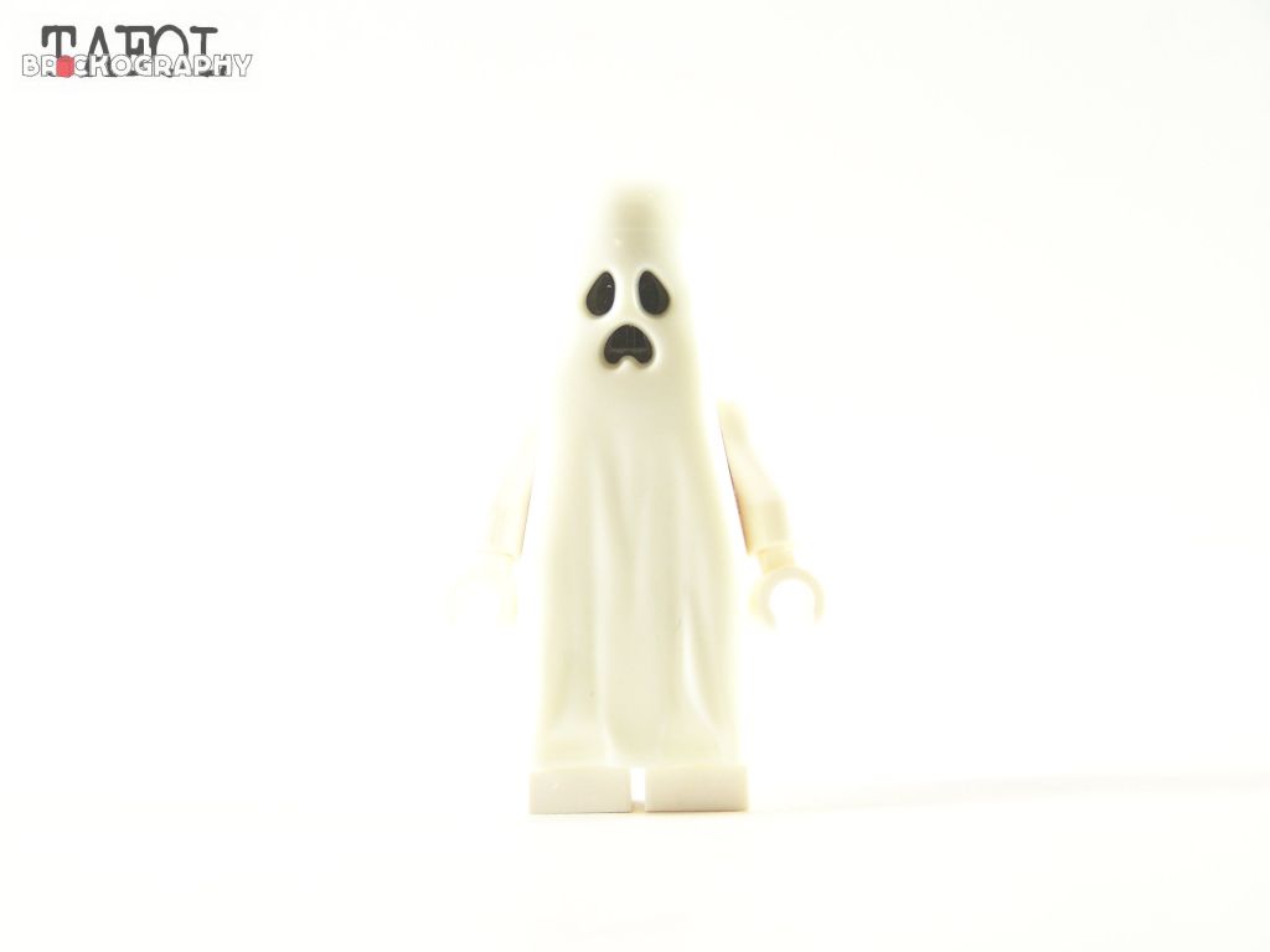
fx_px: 4293
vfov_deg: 12.7
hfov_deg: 16.8
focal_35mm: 117
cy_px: 476
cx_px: 635
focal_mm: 19.4
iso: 200
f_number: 3.2
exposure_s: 1/20
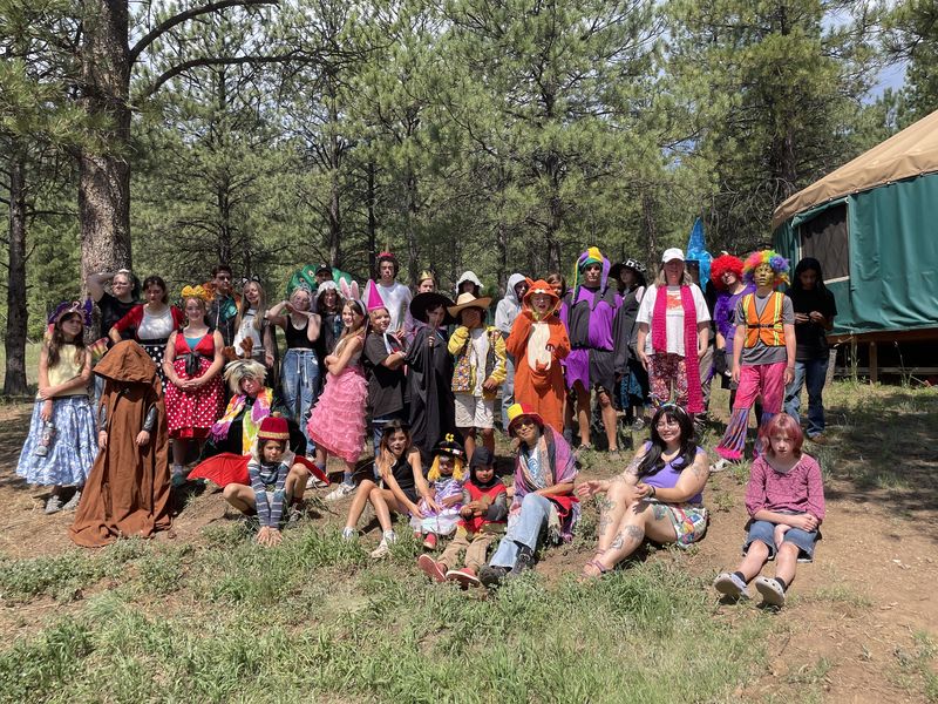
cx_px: 469
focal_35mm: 26
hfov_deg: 67.3
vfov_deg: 53.1
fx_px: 705
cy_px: 352
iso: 32
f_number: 1.6
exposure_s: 1/1770
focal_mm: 4.2
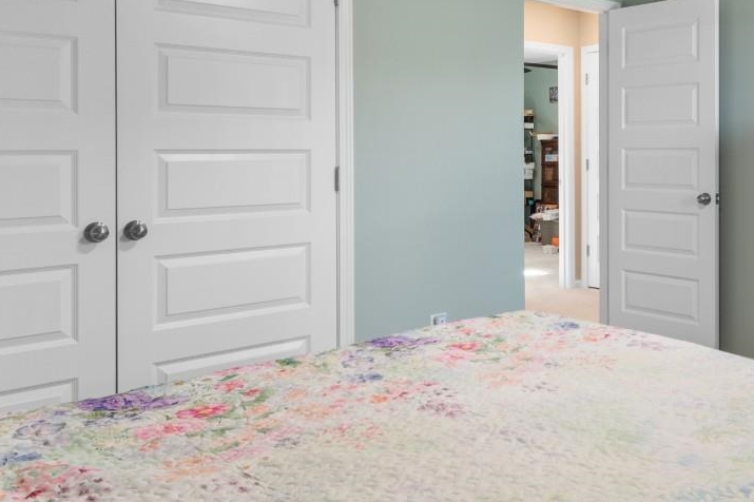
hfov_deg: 52.7
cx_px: 586
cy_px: 144
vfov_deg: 38.1
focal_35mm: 34
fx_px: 712
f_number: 4.5
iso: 100
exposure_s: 1/3
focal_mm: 10
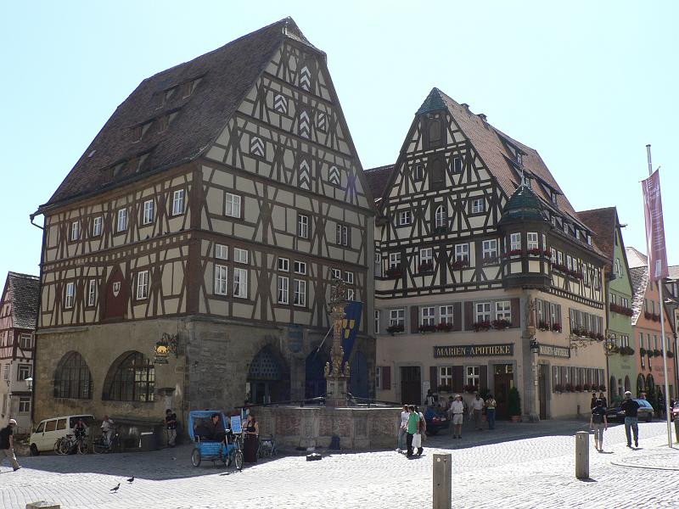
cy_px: 254
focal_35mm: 36
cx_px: 340
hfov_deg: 51.4
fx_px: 706
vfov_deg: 39.7
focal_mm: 6
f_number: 4.5
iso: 80
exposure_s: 1/400
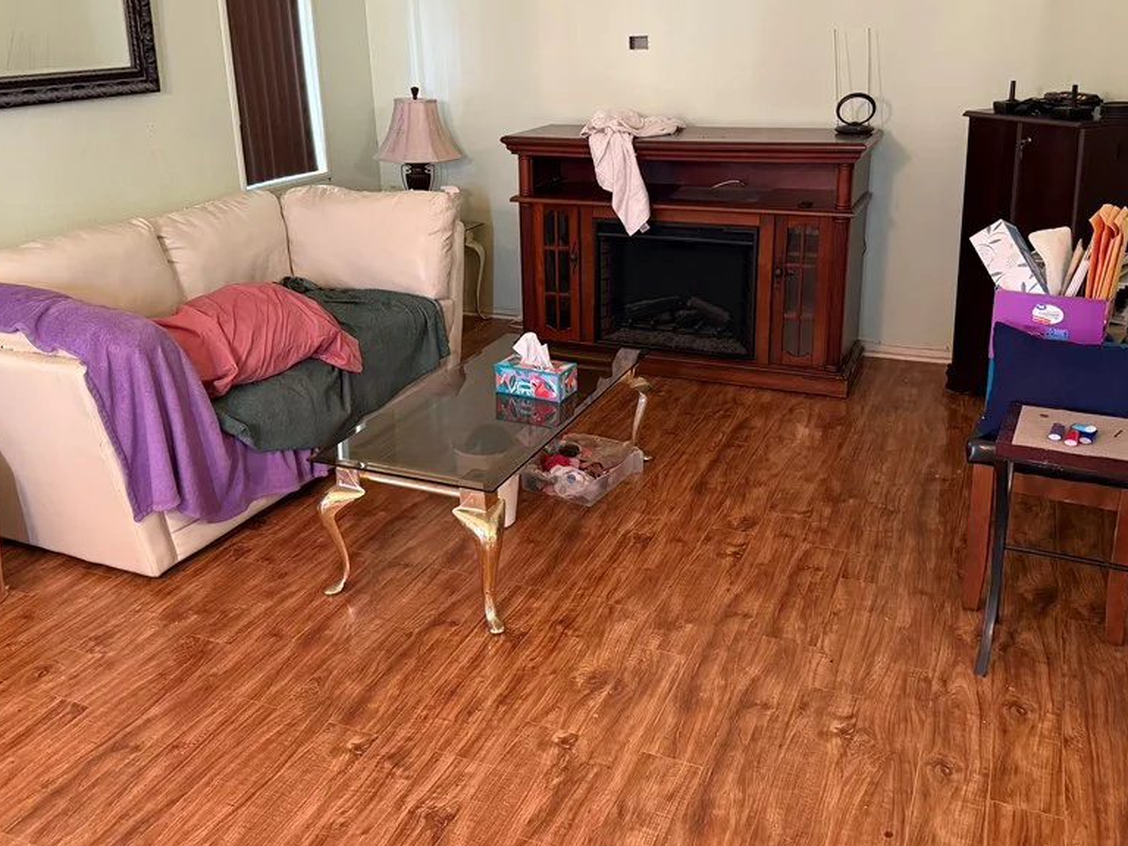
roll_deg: +1.0
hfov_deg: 56.8
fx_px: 1043
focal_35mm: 32
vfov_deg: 43.9
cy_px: 328
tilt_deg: -15.2
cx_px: 545
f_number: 1.78
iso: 640
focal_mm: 6.76
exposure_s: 1/40
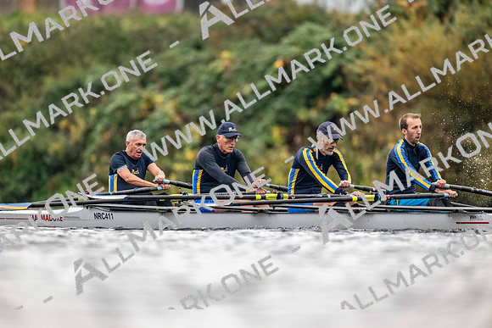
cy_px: 164
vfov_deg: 2.3
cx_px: 246
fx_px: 8202
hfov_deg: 3.4
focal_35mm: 600
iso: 2200
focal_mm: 600
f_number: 4
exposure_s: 1/2500
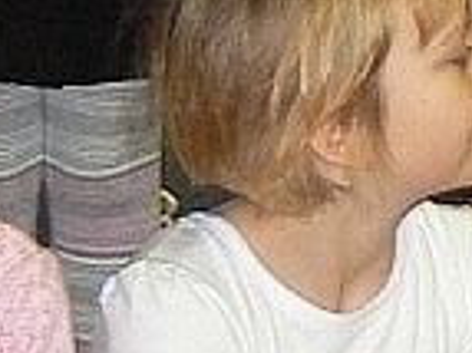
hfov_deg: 9.4
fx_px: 2752
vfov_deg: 7.3
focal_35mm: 202
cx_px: 802
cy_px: -20
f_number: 2.8
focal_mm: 6
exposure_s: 1/30
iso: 200
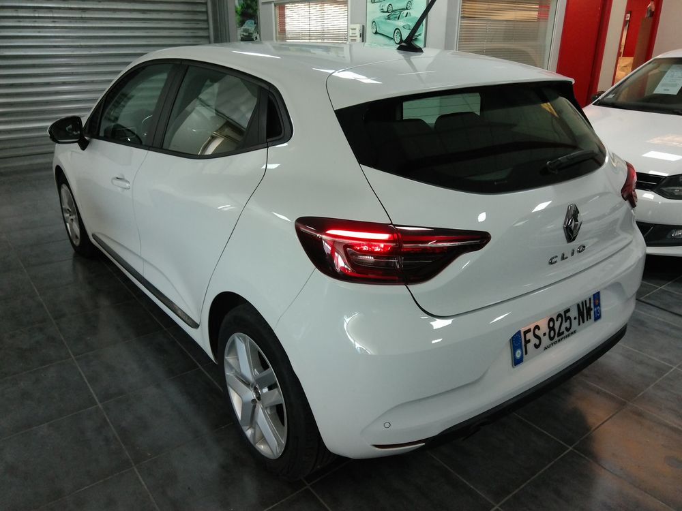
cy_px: 256
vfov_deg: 53.1
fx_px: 512
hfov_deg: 67.3
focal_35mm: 26
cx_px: 341
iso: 332
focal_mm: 3
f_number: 2
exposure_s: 1/33
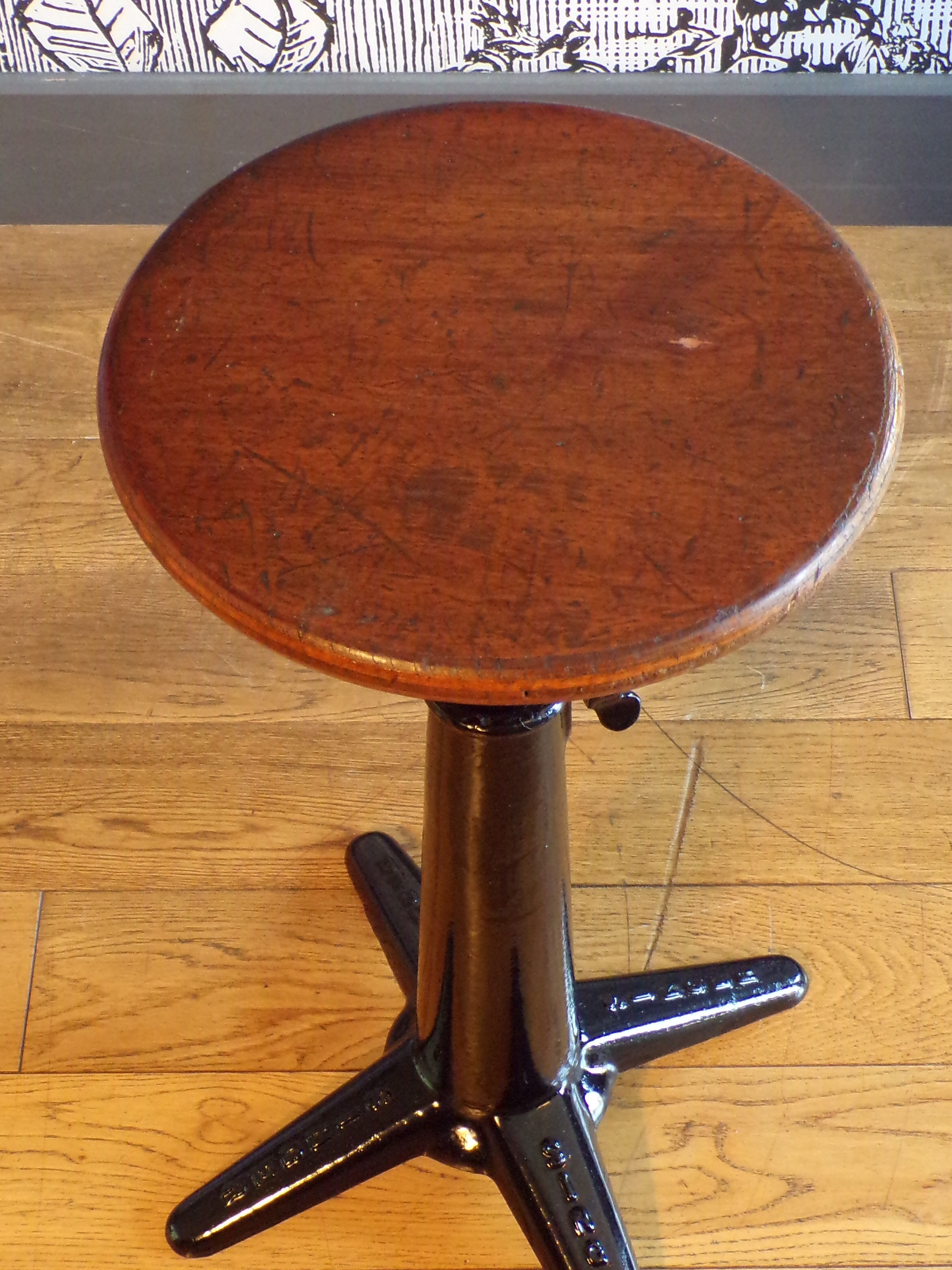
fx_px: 2274
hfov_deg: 23.6
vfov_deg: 31.2
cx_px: 494
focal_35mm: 62
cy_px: 634
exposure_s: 1/17
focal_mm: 7.6
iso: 402
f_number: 3.4
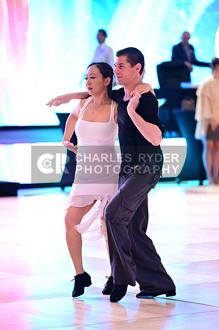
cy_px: 165
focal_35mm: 180
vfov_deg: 11.4
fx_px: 1644
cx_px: 110
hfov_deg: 7.6
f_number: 2.8
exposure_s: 1/250
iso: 2000
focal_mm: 180
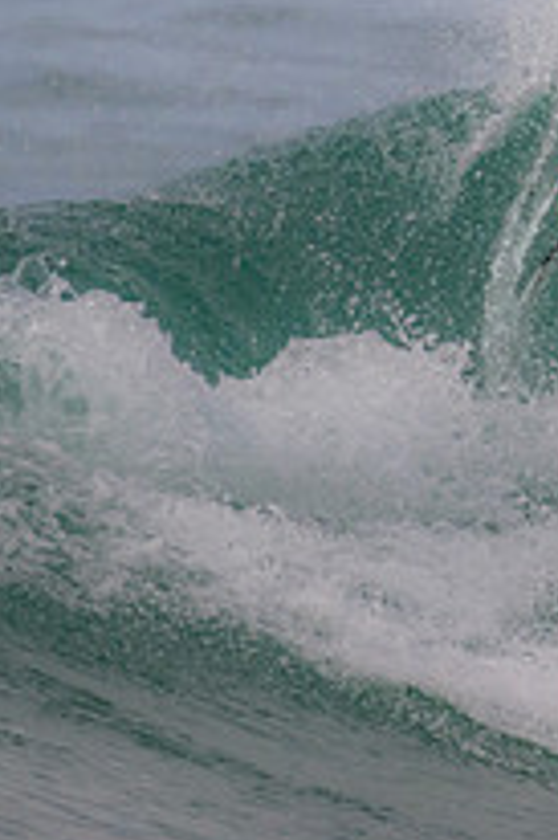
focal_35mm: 2591
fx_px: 60338
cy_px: 98
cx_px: 1025
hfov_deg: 0.5
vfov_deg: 0.8
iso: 1400
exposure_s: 1/2000
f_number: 11
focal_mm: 800
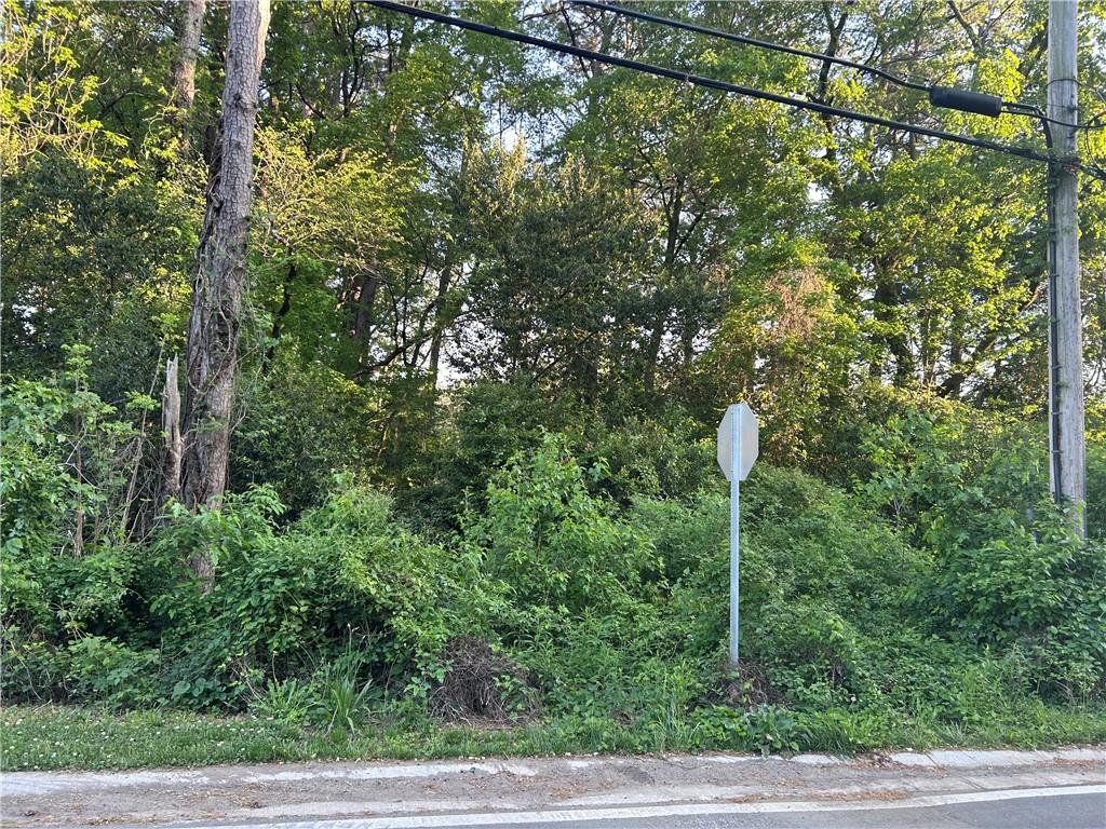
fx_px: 831
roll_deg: -3.1
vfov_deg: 53.1
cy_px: 414
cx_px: 553
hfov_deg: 67.3
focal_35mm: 26
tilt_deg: +3.1
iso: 40
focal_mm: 5.7
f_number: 1.5
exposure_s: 1/121
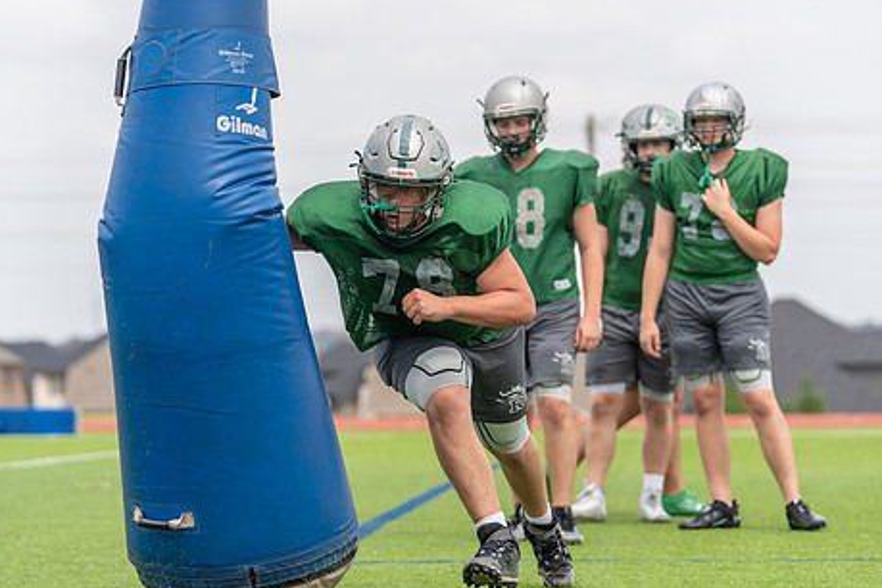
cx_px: 427
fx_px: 3748
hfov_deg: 13.4
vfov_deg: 9.0
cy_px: 228
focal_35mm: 153
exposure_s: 1/1250
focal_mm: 121
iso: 160
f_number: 3.5
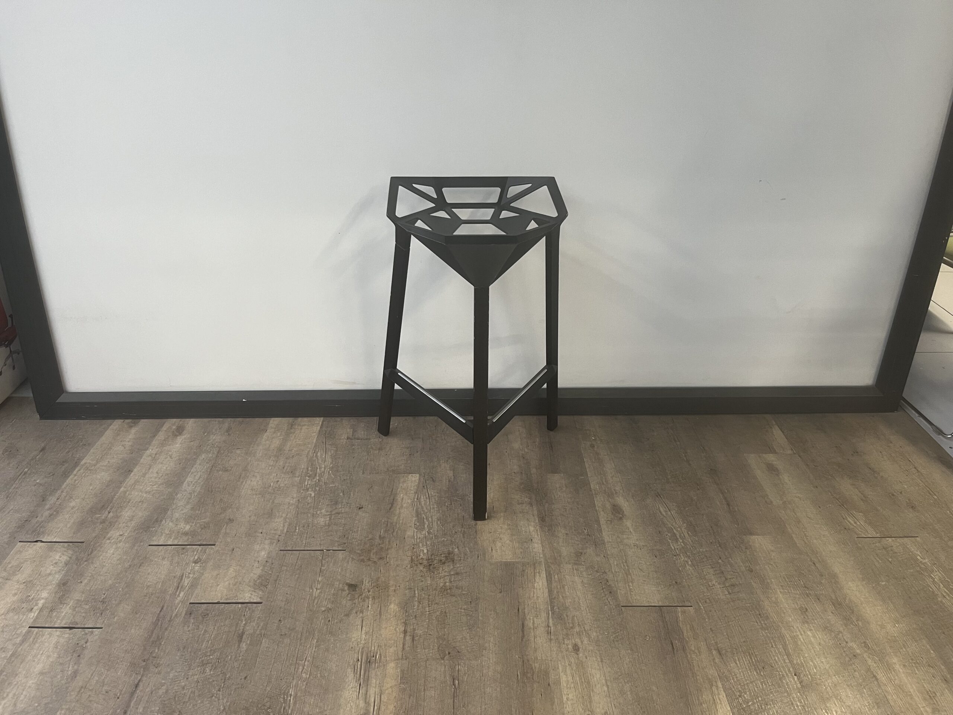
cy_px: 358
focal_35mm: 26
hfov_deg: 67.3
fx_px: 716
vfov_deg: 53.1
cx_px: 476
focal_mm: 5.1
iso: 160
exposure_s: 1/50
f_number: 1.6
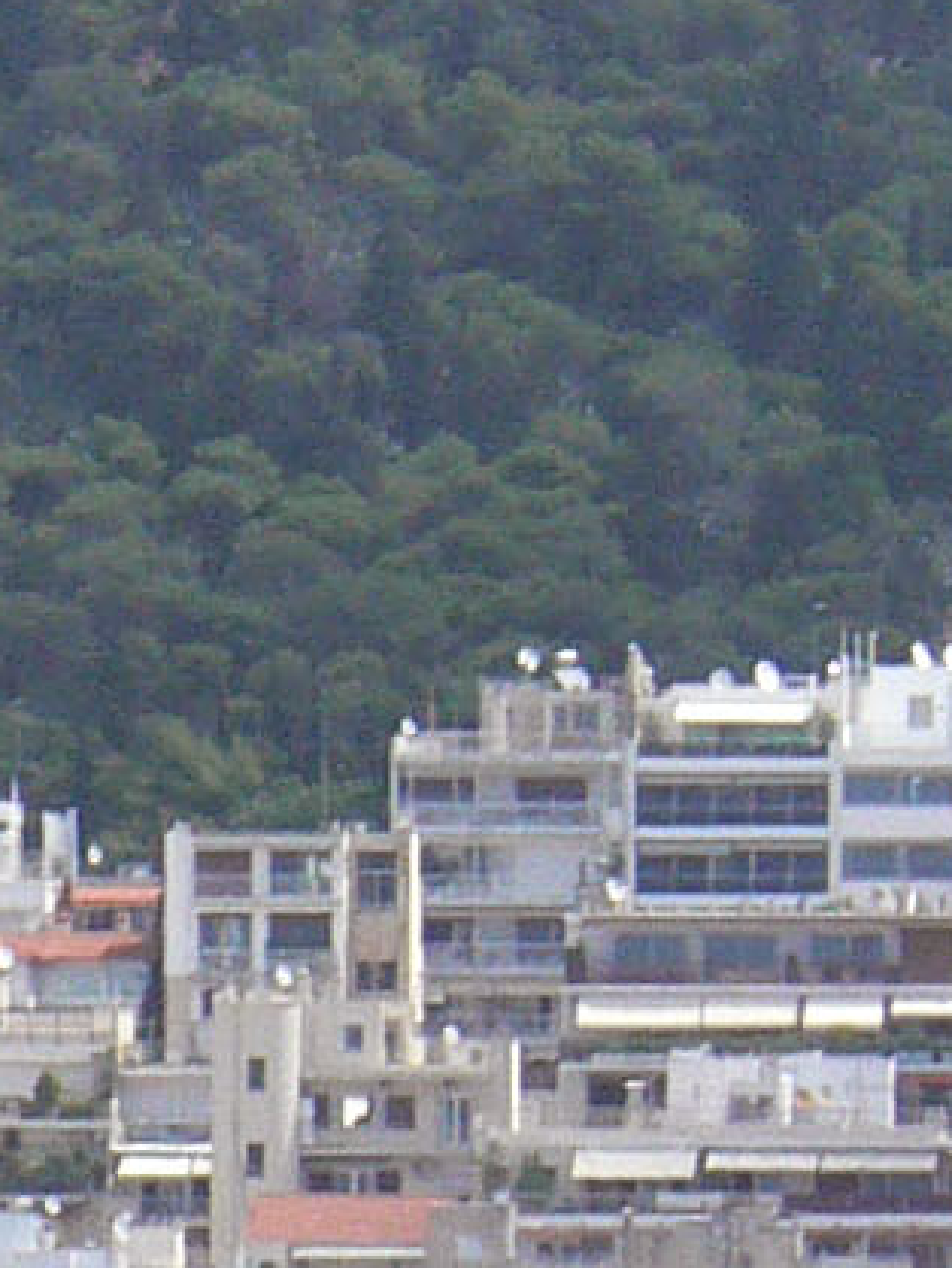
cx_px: -1531
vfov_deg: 2.1
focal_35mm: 921
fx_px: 33738
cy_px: 2873
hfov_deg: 1.6
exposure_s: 1/400
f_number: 5.6
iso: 100
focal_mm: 24.9
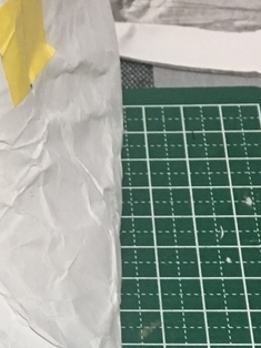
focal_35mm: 111
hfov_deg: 12.9
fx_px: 1117
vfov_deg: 16.8
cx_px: -74
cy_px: 441
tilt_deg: -55.9
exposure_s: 1/30
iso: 125
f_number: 2.2
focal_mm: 4.15
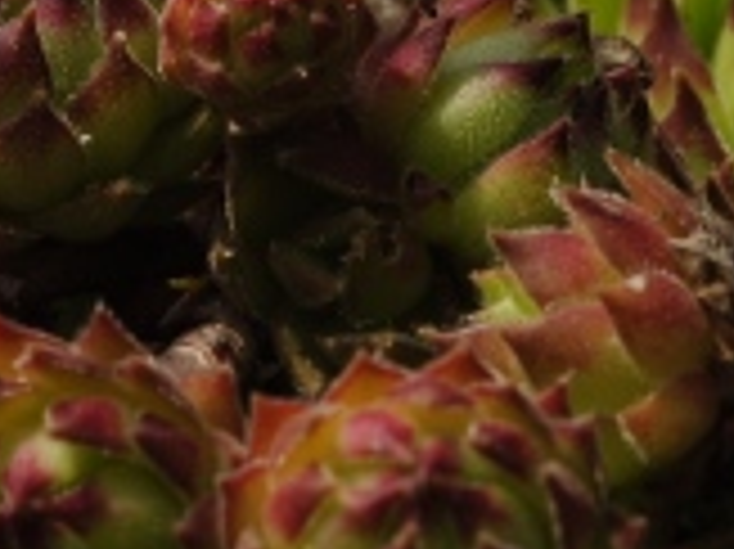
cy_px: -360
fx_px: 12763
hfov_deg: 3.3
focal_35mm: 602
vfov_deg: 2.5
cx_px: 405
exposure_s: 1/320
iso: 100
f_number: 9
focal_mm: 85
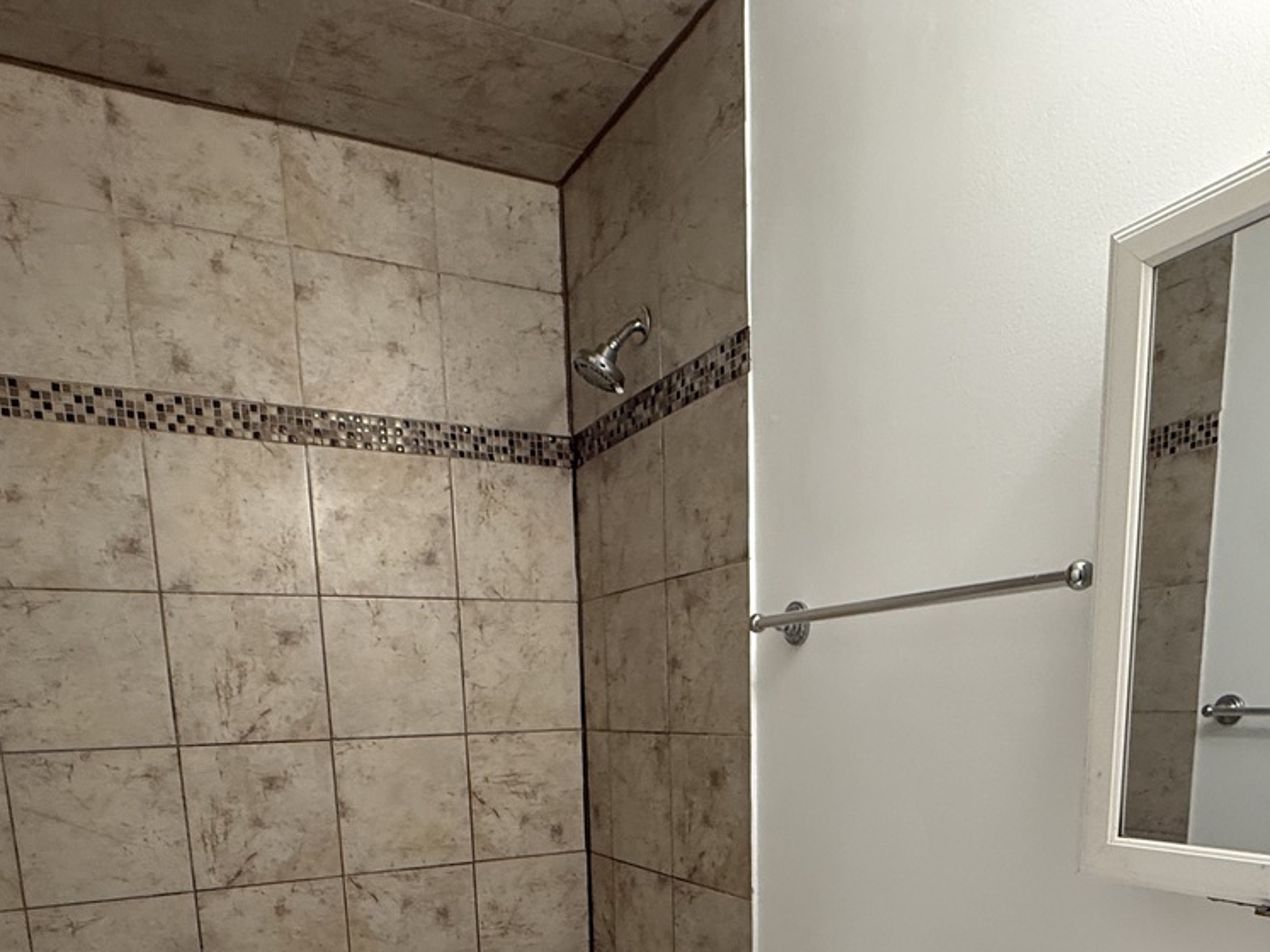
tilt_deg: -11.3
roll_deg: +0.9
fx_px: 990
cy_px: 891
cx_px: 660
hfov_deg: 65.3
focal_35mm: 27
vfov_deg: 45.5
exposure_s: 1/60
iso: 200
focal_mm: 2.22
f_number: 2.2
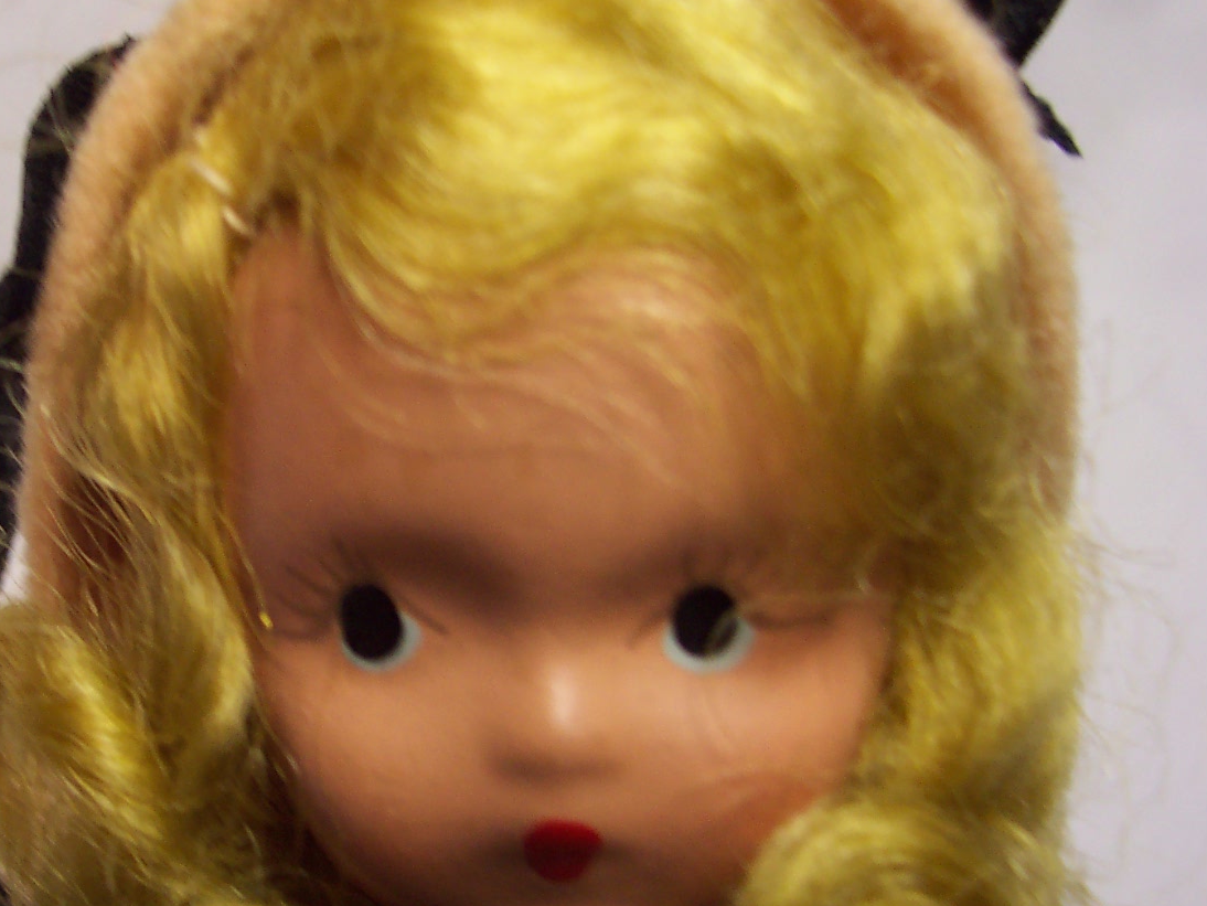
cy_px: 544
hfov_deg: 33.6
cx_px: 301
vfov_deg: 26.1
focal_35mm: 56
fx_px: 1953
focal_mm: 5.6
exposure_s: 1/45
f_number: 2.8
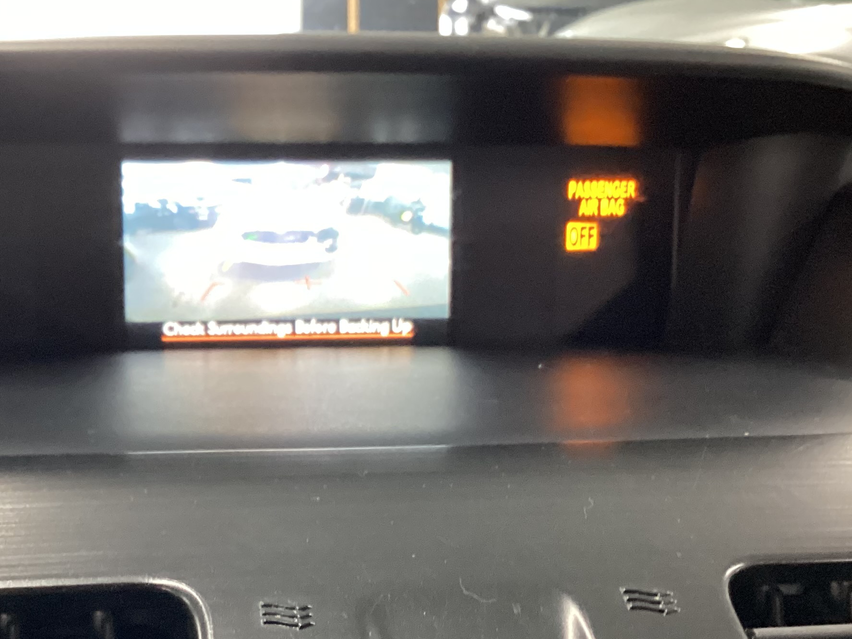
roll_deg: -1.7
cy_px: 404
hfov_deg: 33.6
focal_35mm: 57
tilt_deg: -18.7
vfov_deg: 25.6
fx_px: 1403
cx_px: 307
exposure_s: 1/30
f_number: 2.4
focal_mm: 3.3
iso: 400
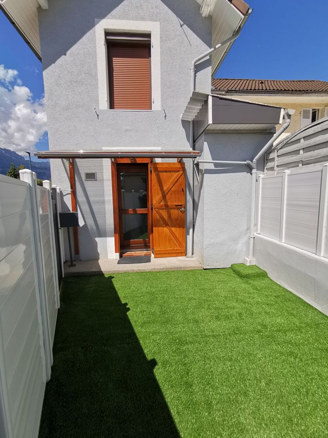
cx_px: 164
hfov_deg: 78.1
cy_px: 219
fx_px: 202
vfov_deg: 94.5
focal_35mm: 16
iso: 50
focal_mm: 2.35
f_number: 2.2
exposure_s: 1/1460
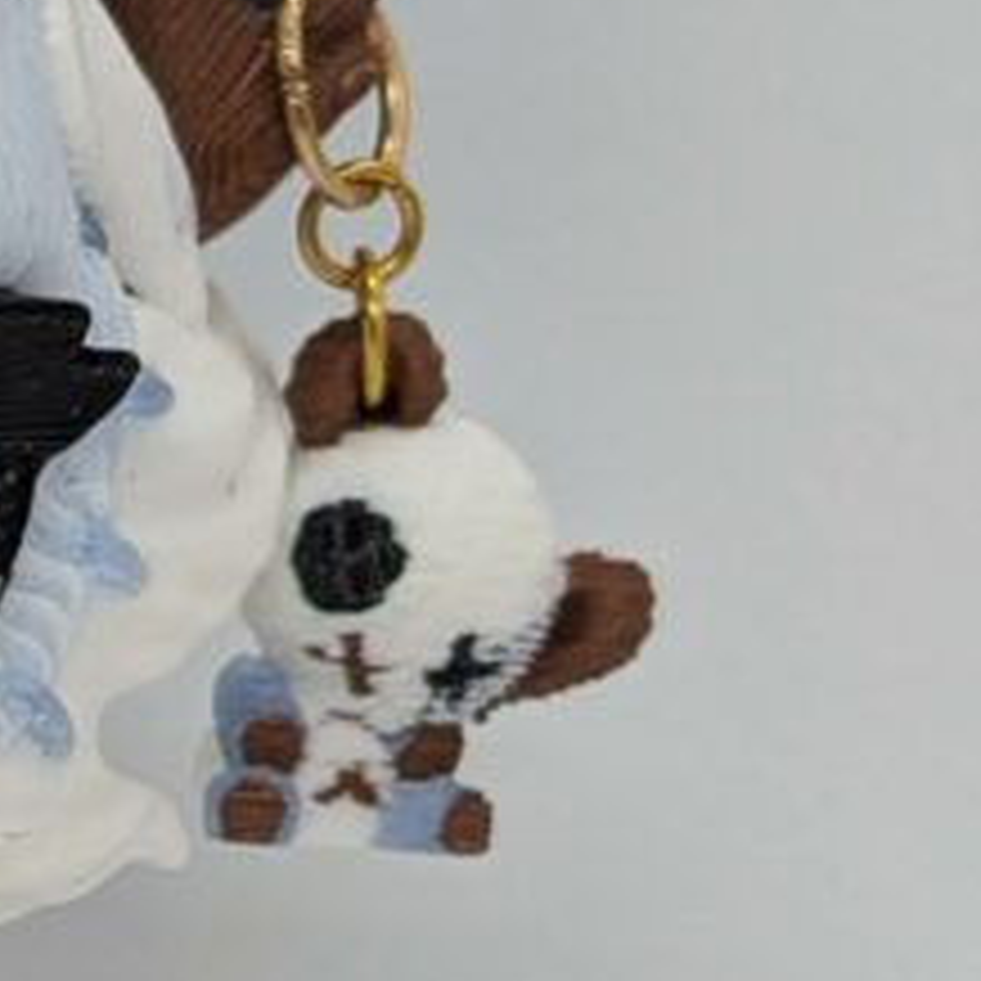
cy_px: 1080
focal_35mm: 204
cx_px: -646
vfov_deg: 8.5
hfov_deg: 8.3
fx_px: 6541
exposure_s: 1/120
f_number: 1.68
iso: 54
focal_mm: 6.9
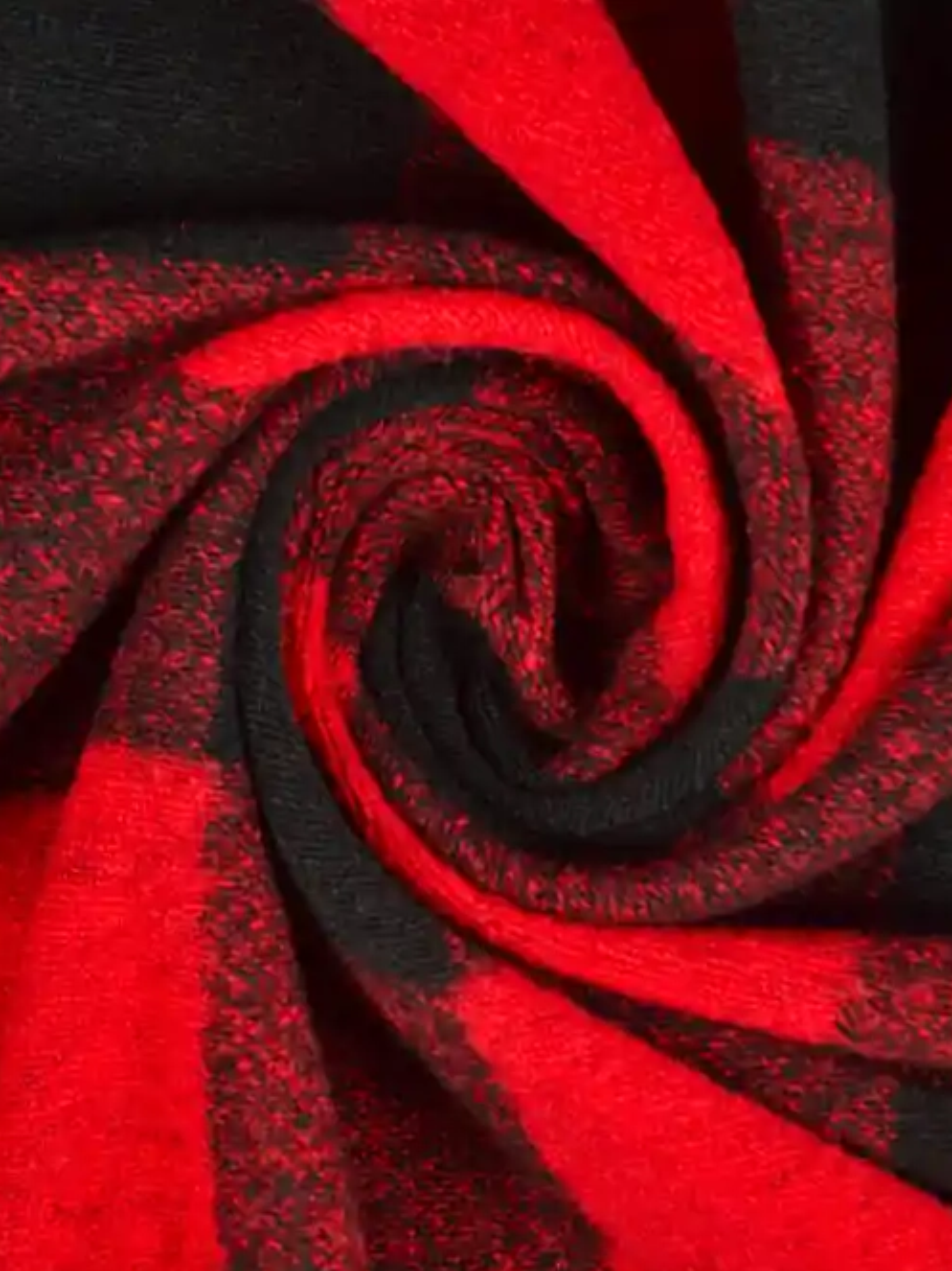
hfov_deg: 12.4
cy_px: 637
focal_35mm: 120
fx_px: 4392
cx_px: 523
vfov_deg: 16.5
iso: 100
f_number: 6.3
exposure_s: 1/5
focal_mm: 55
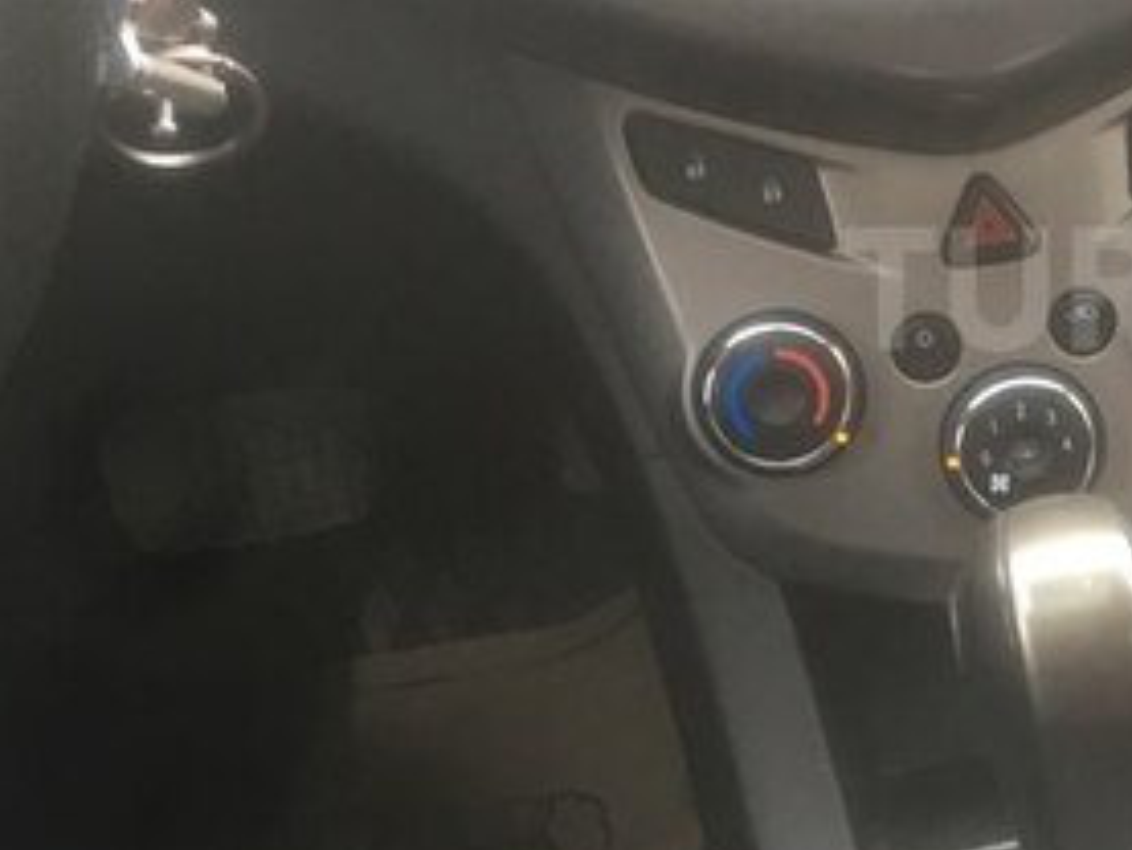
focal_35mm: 69
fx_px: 2257
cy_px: 288
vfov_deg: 21.3
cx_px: 1263
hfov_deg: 25.9
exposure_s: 1/33
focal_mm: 4.15
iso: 25
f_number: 2.2
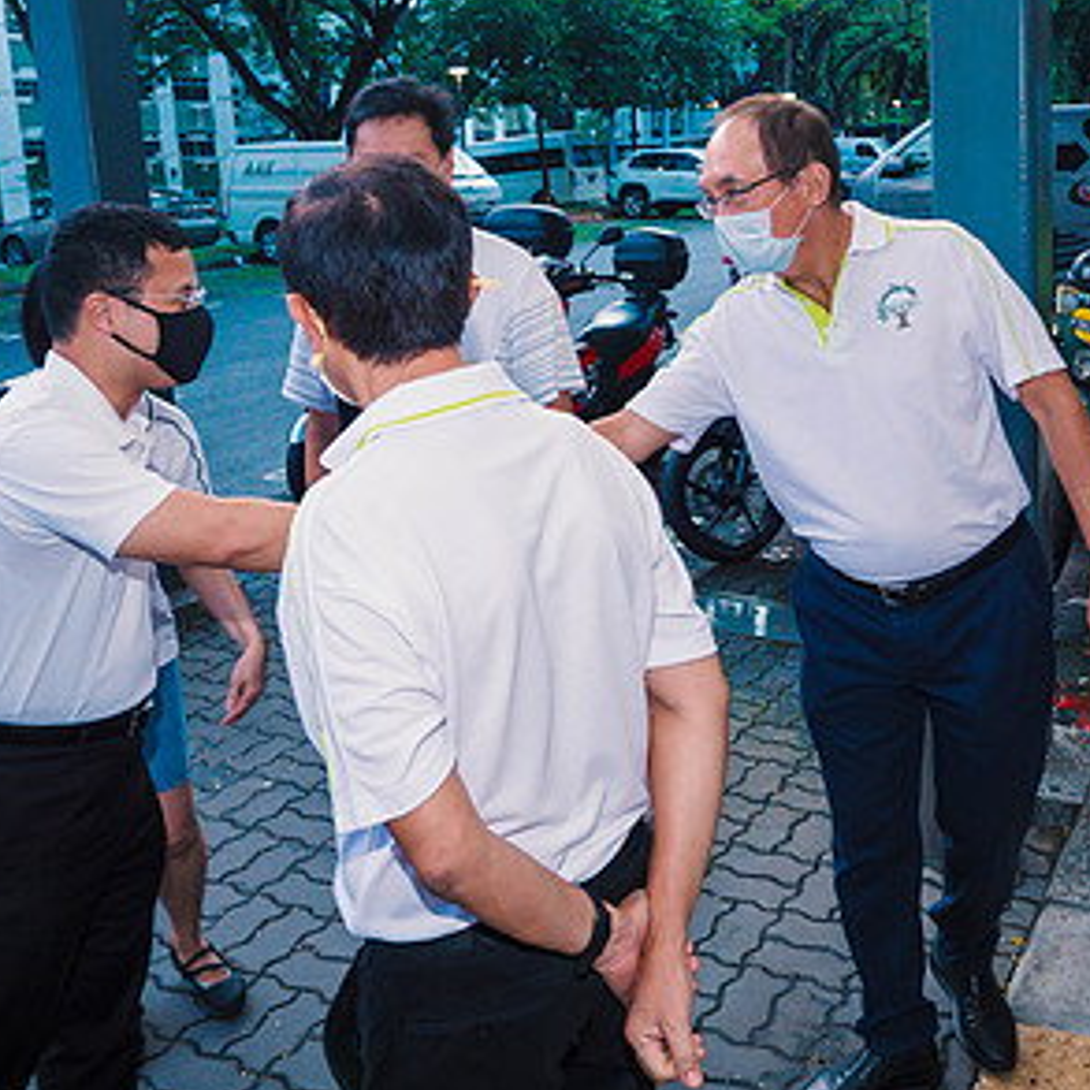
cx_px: 662
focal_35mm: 35
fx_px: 1247
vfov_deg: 46.9
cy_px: 426
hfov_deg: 46.9
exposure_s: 1/125
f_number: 2.8
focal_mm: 10
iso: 500
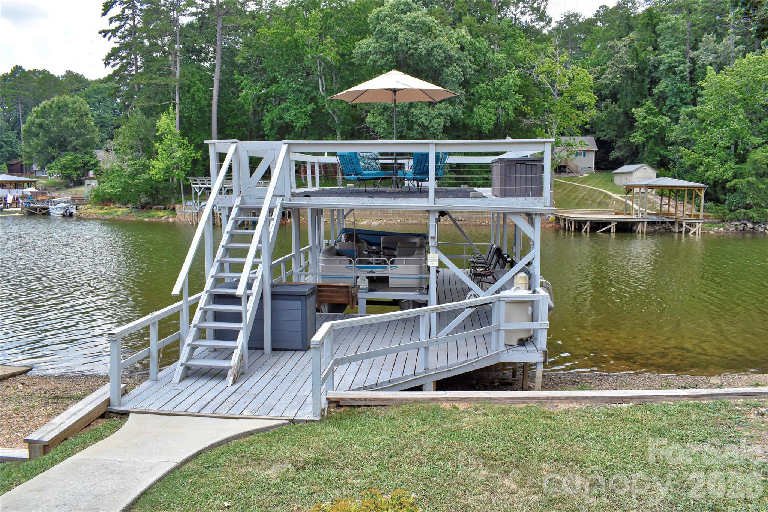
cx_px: 384
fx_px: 576
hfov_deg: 67.4
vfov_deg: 47.9
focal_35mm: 27
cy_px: 256
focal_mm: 18
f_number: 8
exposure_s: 1/250
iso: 280
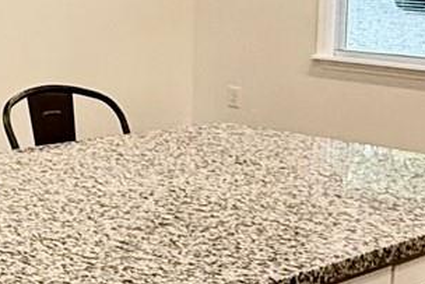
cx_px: -38
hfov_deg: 19.9
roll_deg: -1.4
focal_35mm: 98
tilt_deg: -2.1
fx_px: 1157
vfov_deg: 13.8
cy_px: -3
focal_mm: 2.22
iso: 160
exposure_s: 1/60
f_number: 2.2
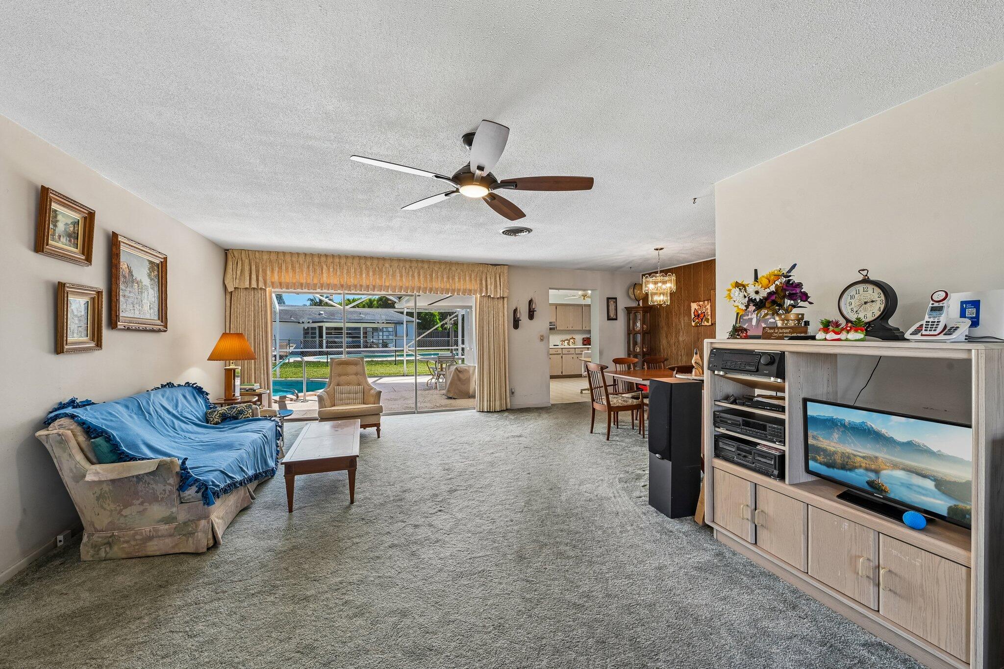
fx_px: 390
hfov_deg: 104.3
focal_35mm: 14
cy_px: 334
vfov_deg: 81.2
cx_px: 502
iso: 100
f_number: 8
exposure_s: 1/25
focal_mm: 14
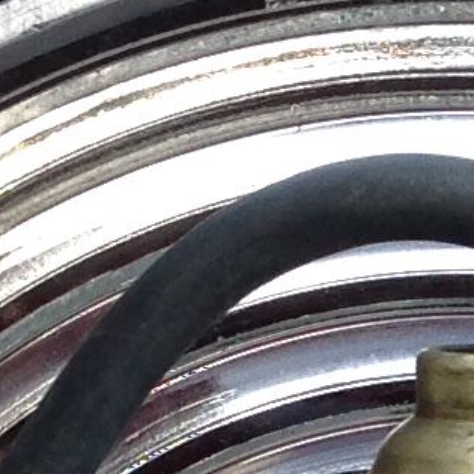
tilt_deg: -18.8
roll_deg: +0.7
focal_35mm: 254
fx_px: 3935
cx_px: 500
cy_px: 992
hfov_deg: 6.9
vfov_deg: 6.7
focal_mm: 4.28
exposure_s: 1/60
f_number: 2.4
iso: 64
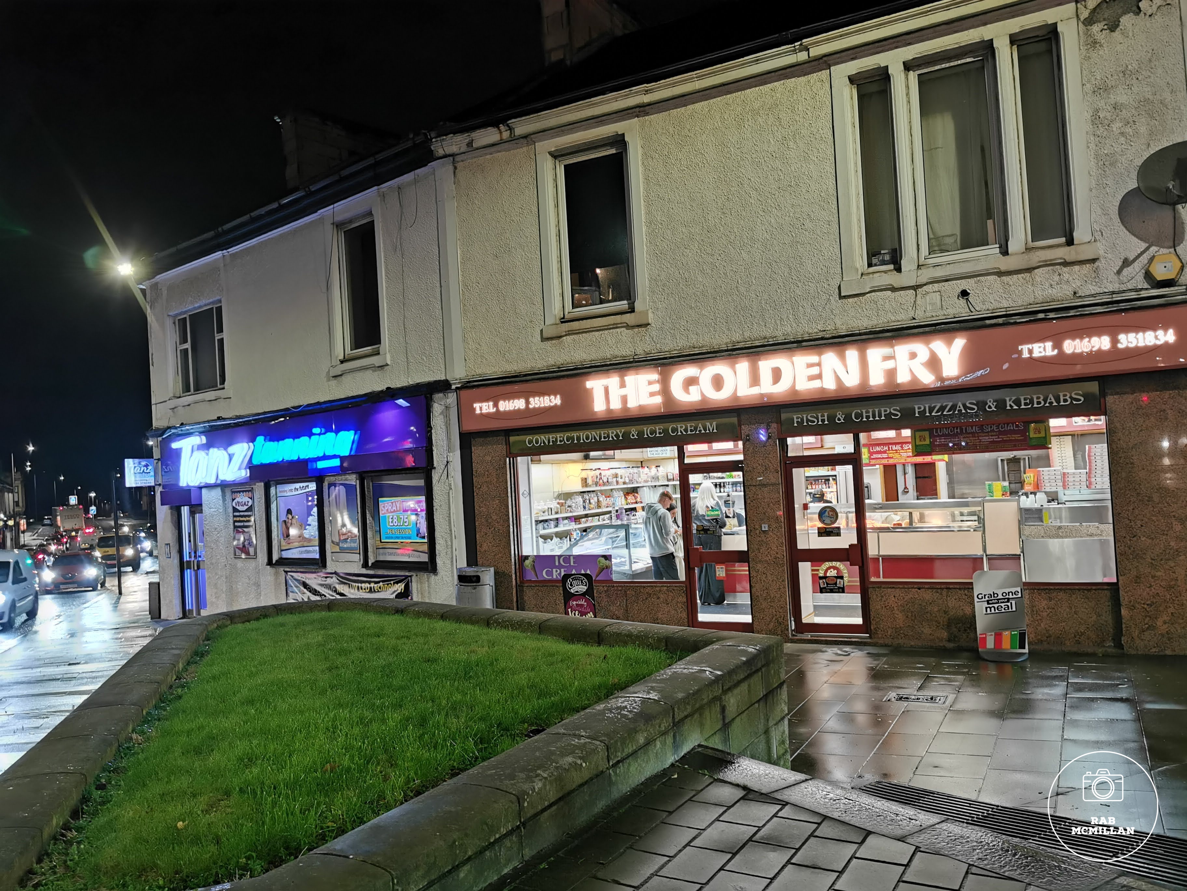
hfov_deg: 65.3
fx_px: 926
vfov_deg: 51.4
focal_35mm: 27
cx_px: 594
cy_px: 446
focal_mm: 5.56
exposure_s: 5
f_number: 1.6
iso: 125
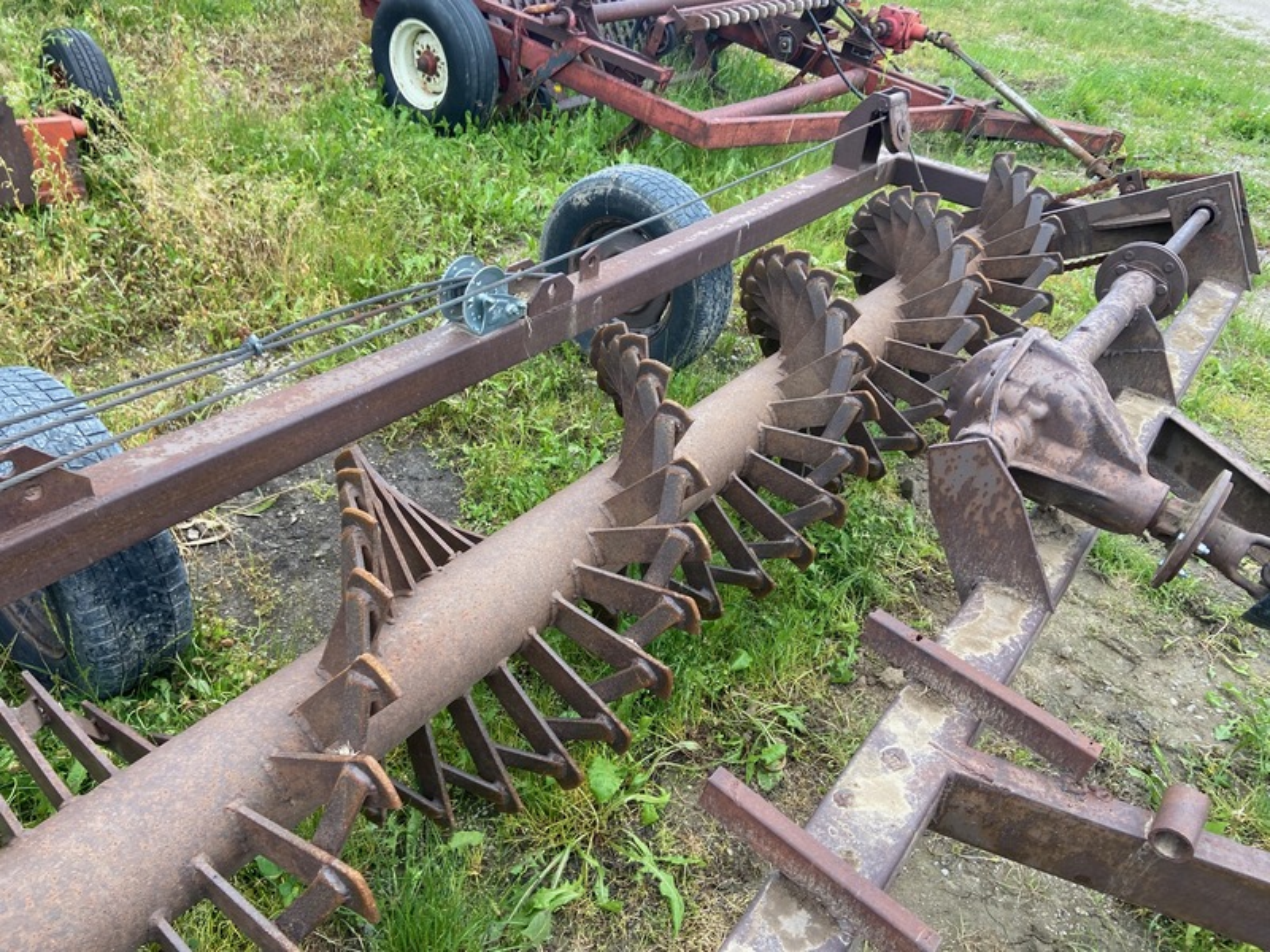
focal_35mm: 26
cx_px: 635
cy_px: 476
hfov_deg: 67.3
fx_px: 954
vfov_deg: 53.1
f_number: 1.8
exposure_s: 1/263
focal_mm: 4.25
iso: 32
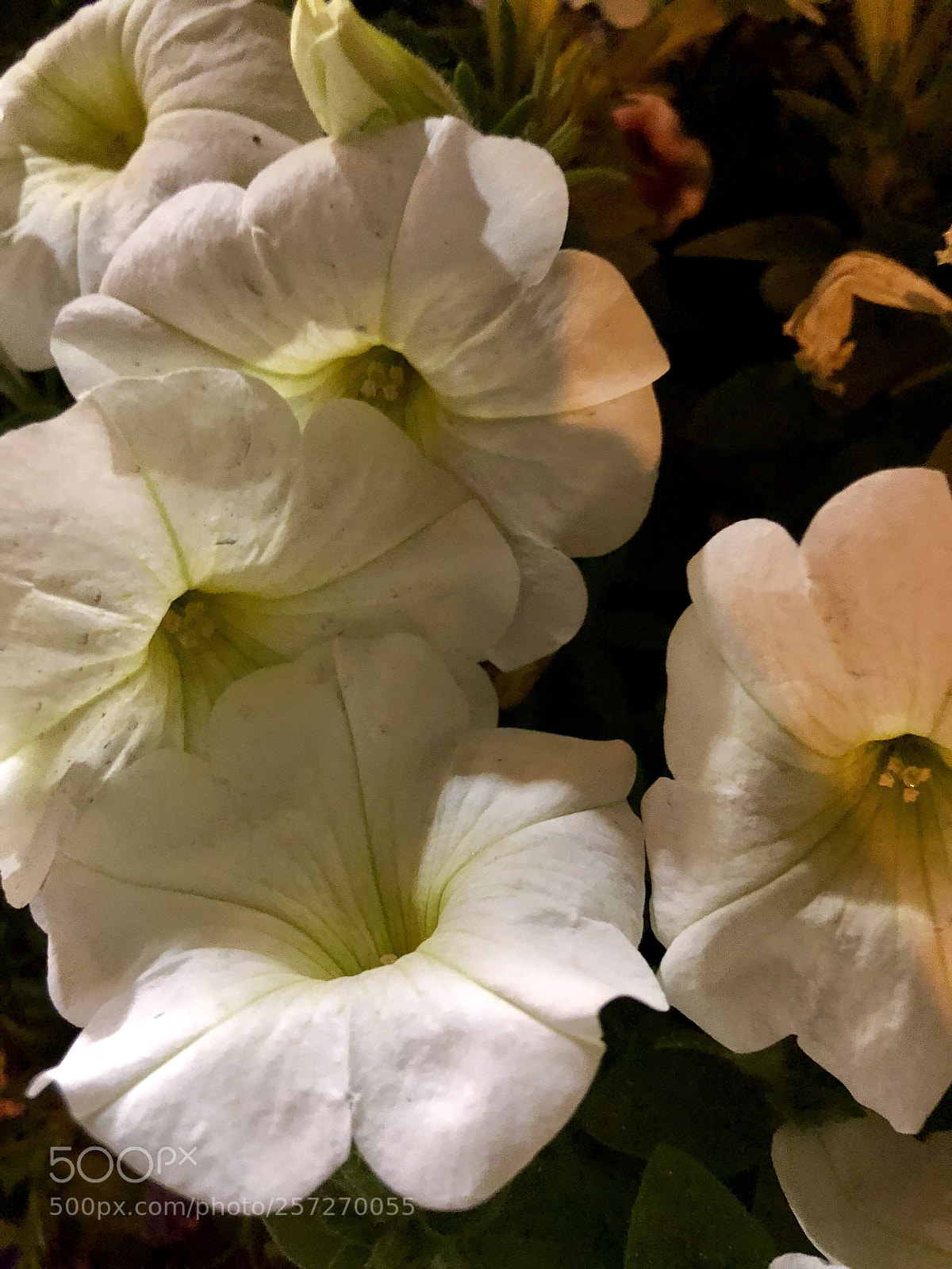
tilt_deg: -53.8
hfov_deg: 49.7
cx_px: 476
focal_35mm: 28
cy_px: 634
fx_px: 1027
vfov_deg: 63.4
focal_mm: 3.99
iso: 125
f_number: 1.8
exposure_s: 1/4
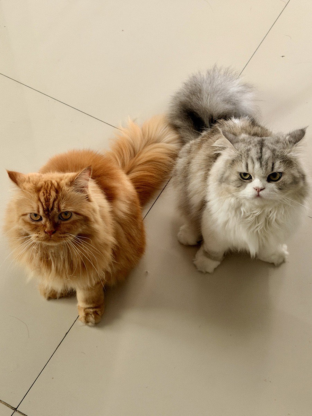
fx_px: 577
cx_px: 156
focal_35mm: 48
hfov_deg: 30.3
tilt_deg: -58.9
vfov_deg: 39.7
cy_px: 208
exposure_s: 1/38
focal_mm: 6.76
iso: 500
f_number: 1.78
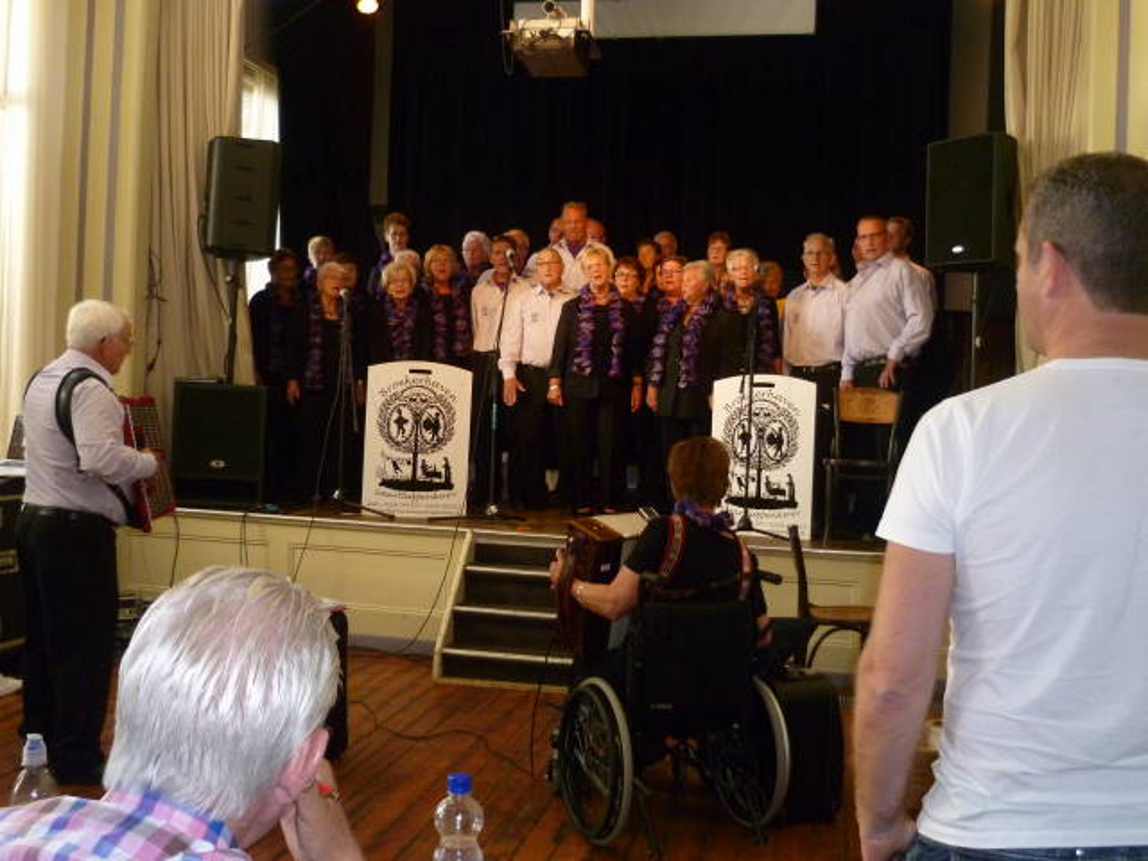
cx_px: 574
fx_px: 1227
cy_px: 430
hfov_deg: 50.1
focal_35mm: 37
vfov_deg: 38.7
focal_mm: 6.6
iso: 400
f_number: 3.1
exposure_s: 1/30
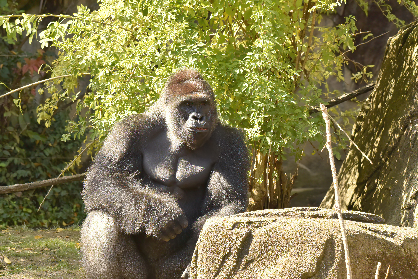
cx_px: 192
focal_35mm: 229
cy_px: 159
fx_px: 2660
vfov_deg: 6.0
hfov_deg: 9.0
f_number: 8
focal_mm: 200
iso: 800
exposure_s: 1/640
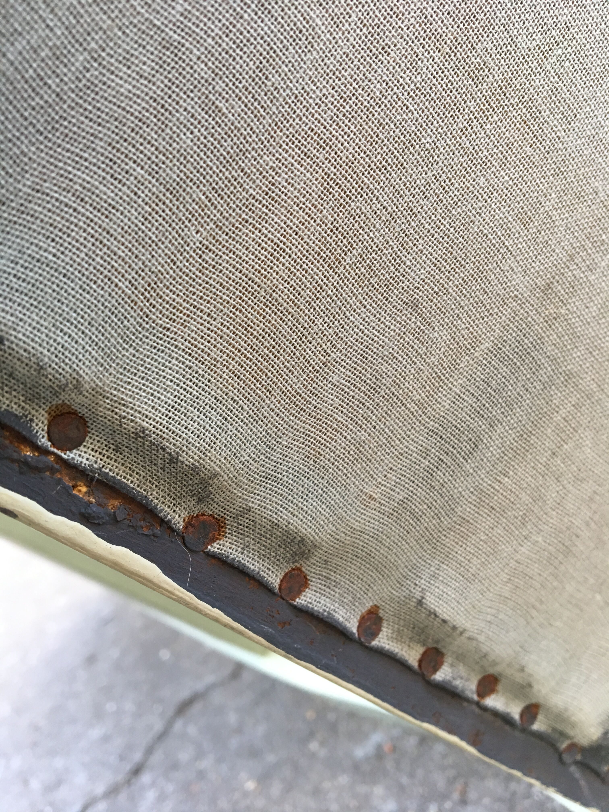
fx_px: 680
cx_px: 304
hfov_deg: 48.2
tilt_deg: -18.3
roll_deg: +26.7
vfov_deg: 61.7
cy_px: 406
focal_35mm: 29
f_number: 2.2
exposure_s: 1/33
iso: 50
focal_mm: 4.15
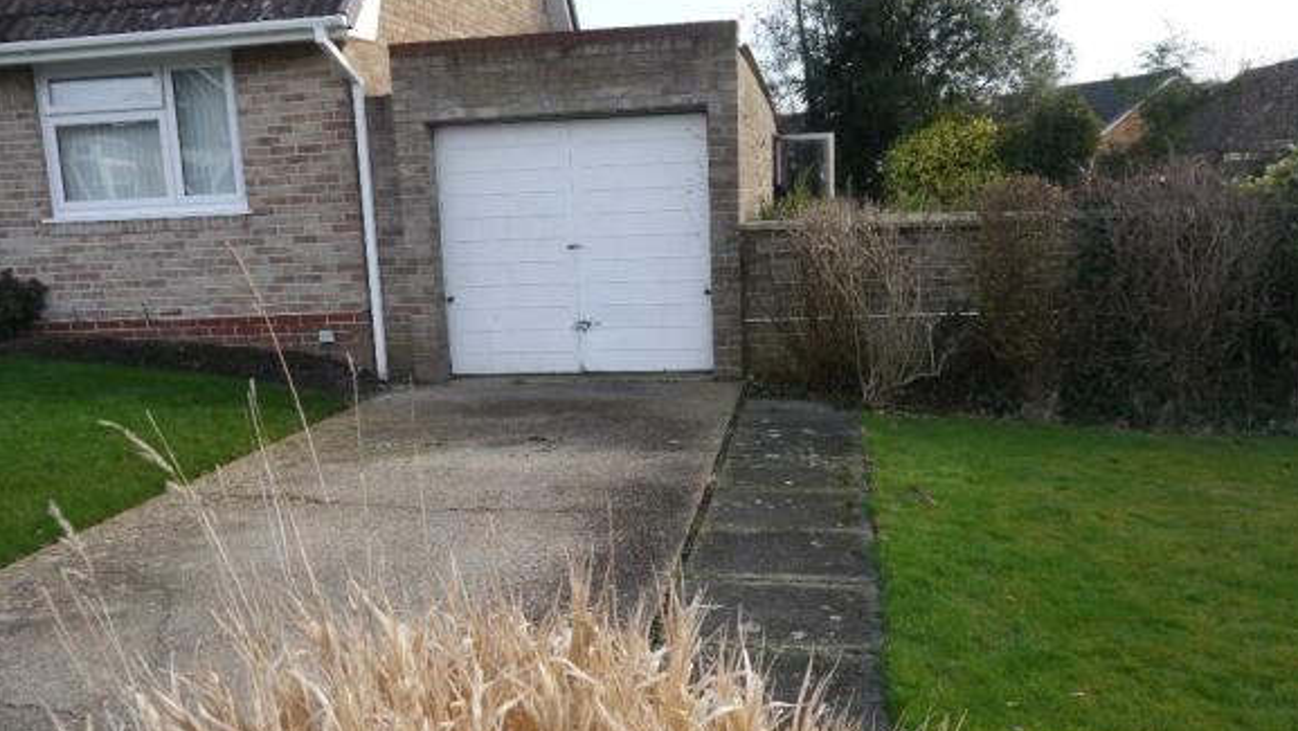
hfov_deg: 59.5
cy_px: 388
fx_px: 1136
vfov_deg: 35.7
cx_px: 653
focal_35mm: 33
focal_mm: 15
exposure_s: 1/250
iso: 160
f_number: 5
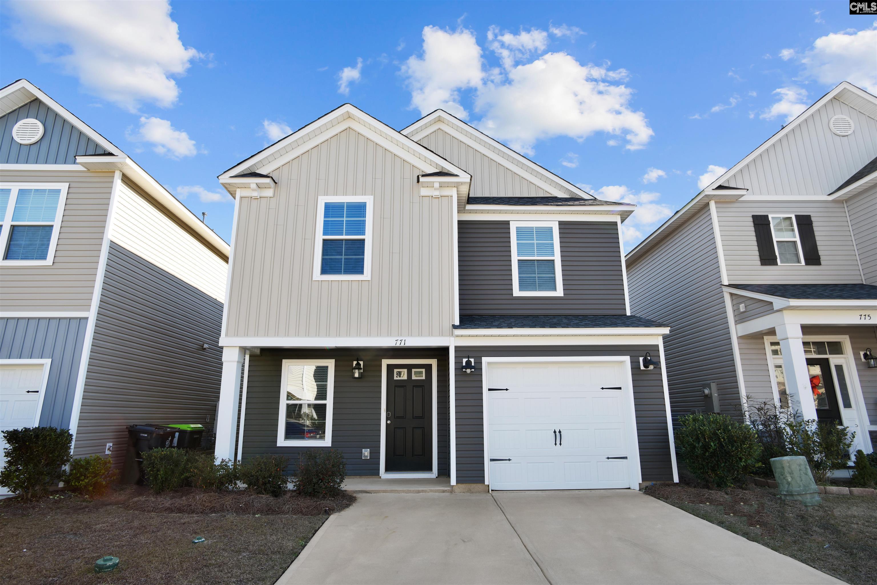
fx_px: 463
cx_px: 438
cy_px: 292
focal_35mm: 19
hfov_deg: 86.9
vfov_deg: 64.6
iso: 320
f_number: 11
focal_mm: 19
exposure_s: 1/40
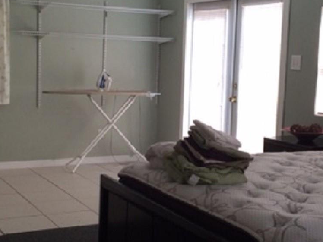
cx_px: 175
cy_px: 122
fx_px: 579
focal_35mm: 62
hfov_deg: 31.2
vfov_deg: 23.7
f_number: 2.2
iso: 50
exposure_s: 1/120
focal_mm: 4.15
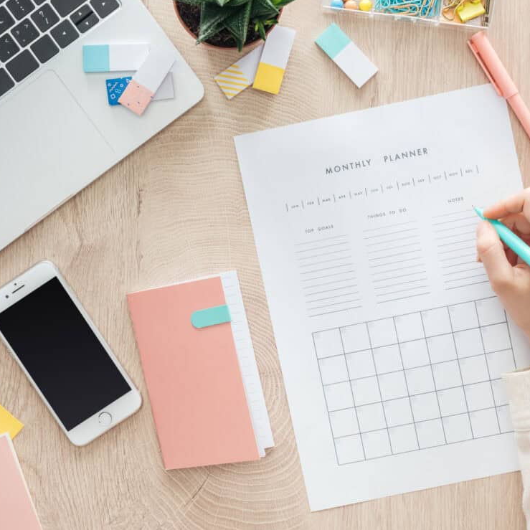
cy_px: 257
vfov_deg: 25.0
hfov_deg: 25.0
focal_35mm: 69
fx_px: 1195
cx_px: 271
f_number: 9
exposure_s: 1/160
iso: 200
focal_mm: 50
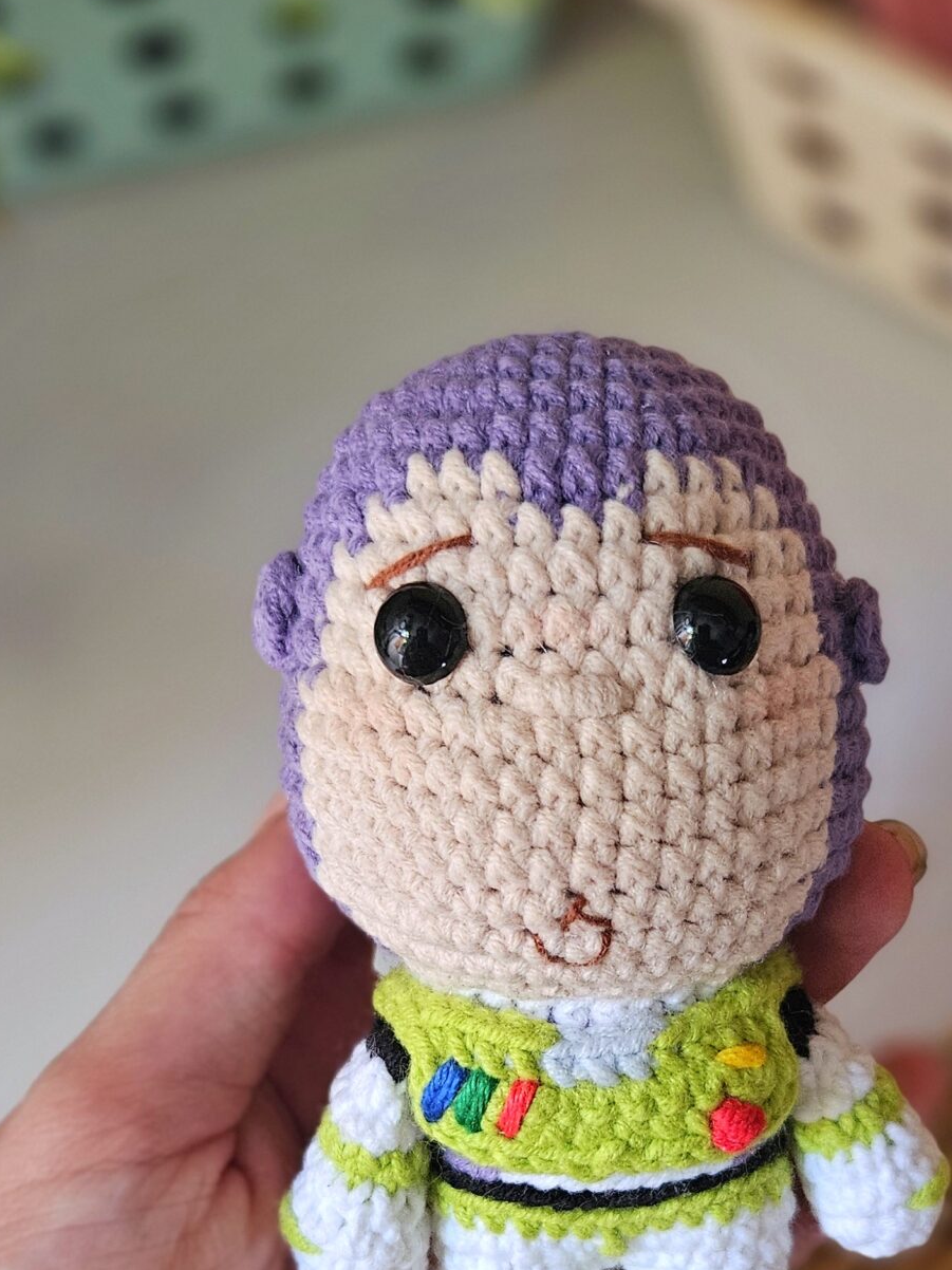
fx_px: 1797
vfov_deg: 37.9
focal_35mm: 49
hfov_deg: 29.6
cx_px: 547
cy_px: 952
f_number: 1.8
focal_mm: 5.4
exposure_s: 1/120
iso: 640
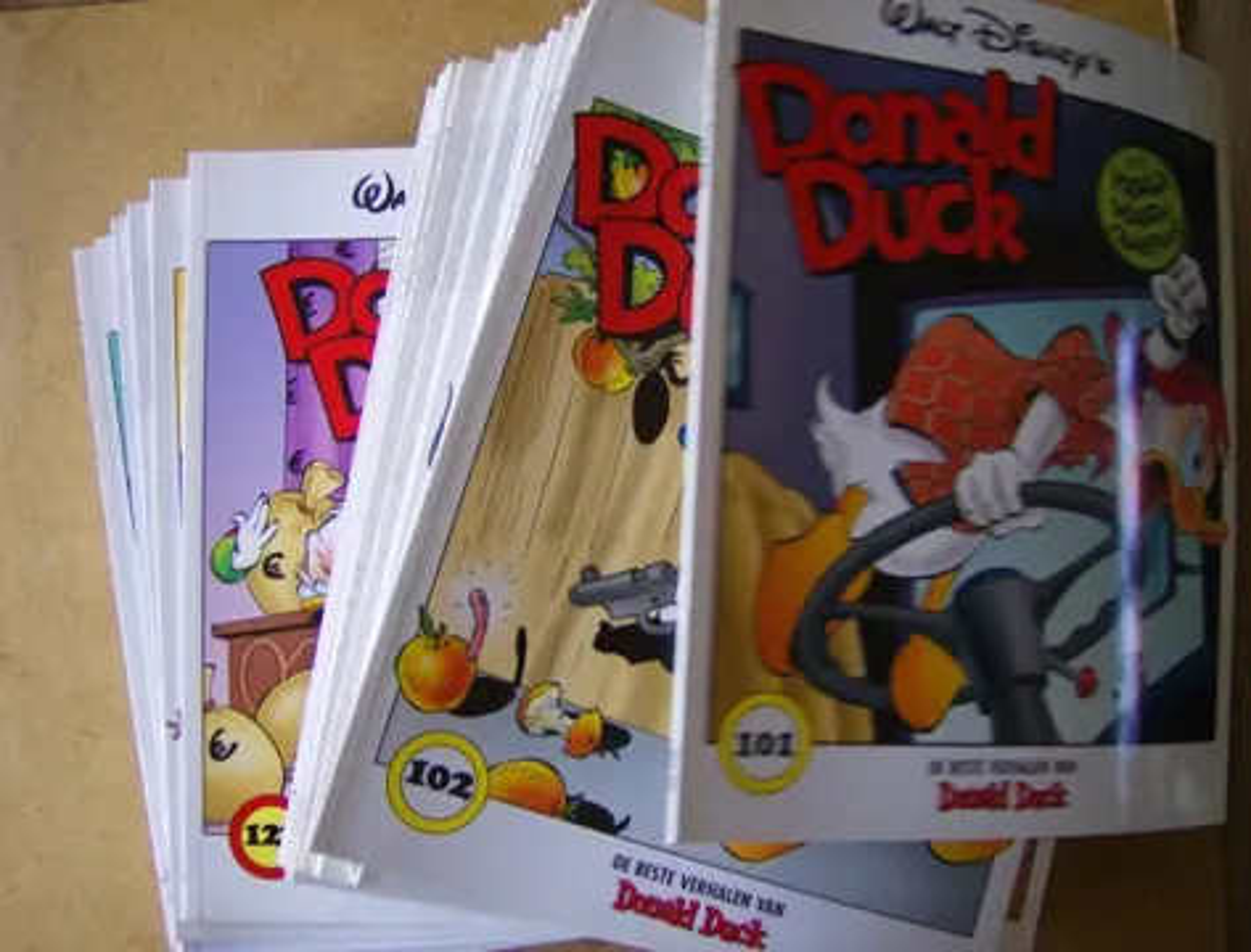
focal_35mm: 36
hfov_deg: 51.1
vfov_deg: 40.0
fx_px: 1308
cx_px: 626
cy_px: 476
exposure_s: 1/64
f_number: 2.8
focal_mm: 6
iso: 162
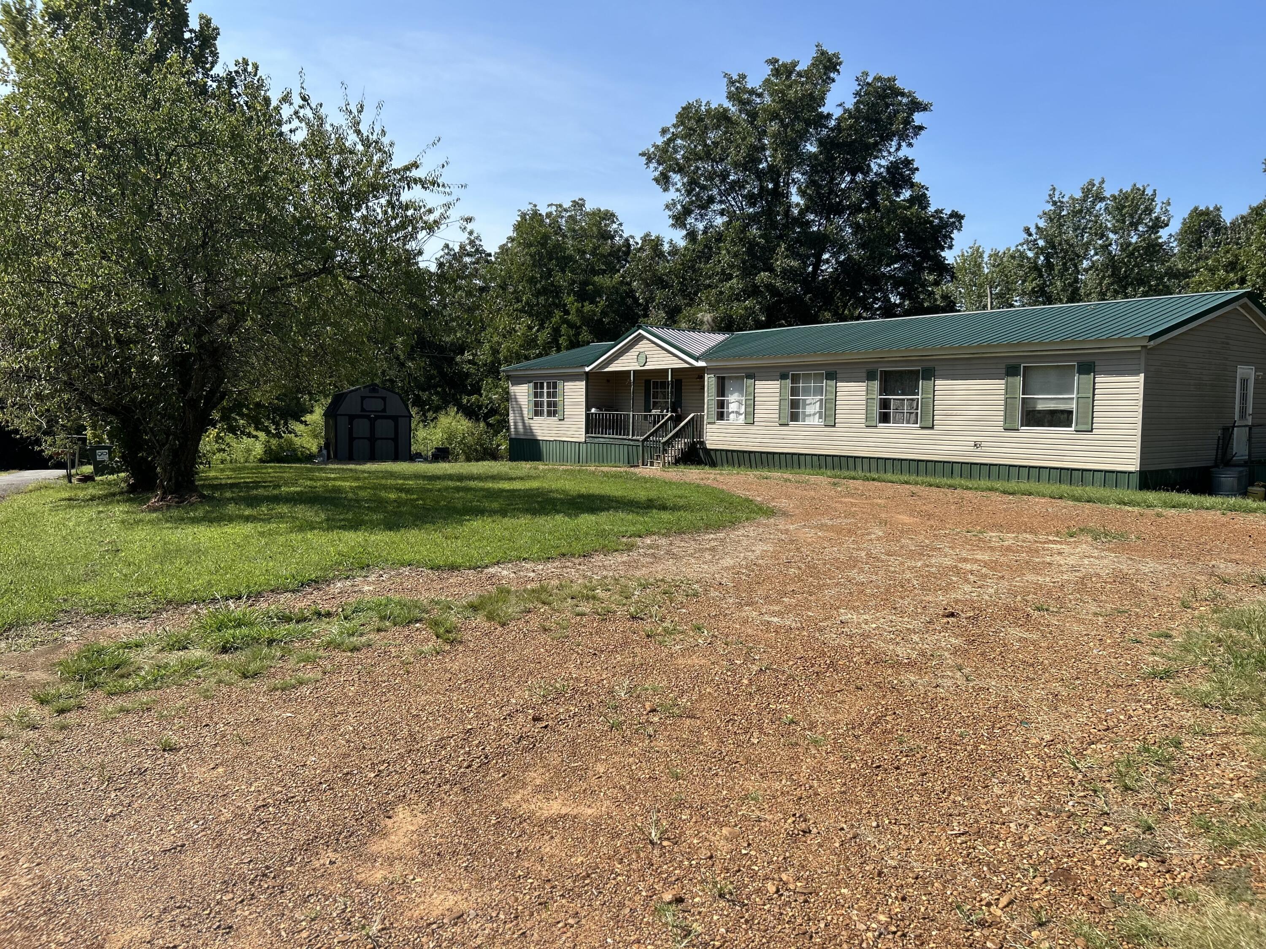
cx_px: 633
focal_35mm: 26
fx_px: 951
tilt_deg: -4.1
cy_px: 474
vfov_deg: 53.1
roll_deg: -0.4
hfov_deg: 67.3
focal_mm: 5.7
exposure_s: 1/3165
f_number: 1.5
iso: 50
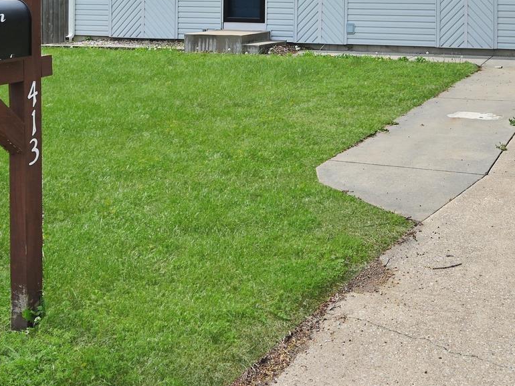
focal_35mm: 47
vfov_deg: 28.9
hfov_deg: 39.4
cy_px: 6
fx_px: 704
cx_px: 370
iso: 100
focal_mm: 18.5
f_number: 9
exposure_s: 1/320
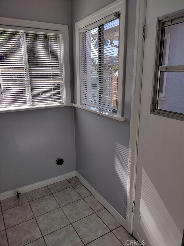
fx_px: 191
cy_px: 123
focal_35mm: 27
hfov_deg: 51.4
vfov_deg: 65.3
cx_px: 92
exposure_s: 1/775
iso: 100
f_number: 1.7
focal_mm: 4.71
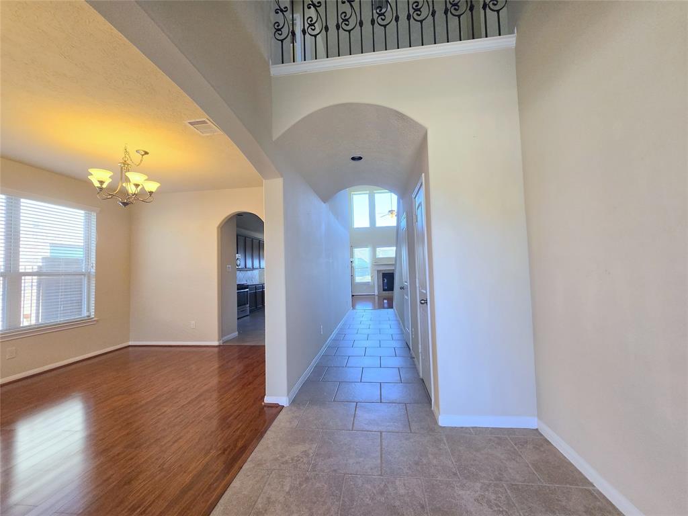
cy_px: 258
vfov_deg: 89.9
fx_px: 258
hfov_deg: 106.2
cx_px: 344
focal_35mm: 13
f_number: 2.2
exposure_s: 1/60
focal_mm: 1.7
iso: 64
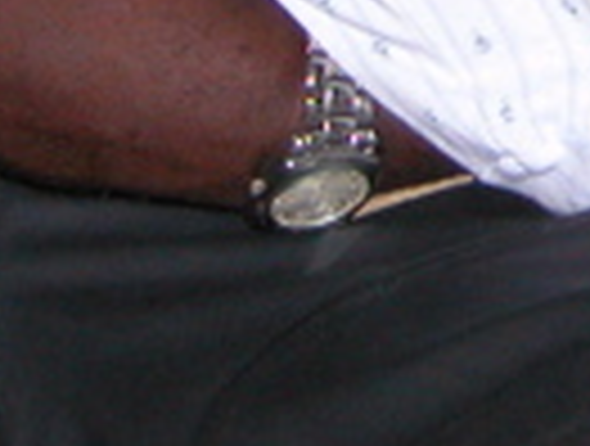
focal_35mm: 426
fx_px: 7281
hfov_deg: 4.6
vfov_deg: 3.4
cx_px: 1157
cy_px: -793
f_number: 3.3
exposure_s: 1/125
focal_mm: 17.8
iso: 200
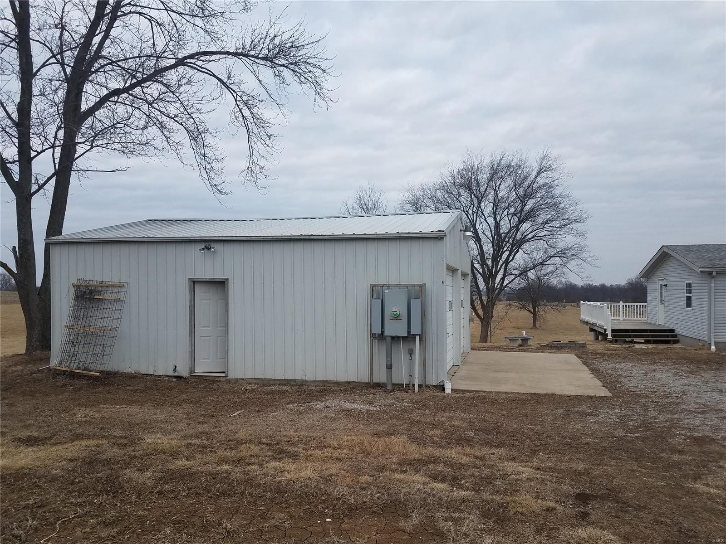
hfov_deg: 67.3
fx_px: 545
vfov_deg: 53.1
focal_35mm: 26
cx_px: 363
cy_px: 272
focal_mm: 4.2
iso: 40
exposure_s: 1/422
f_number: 1.7
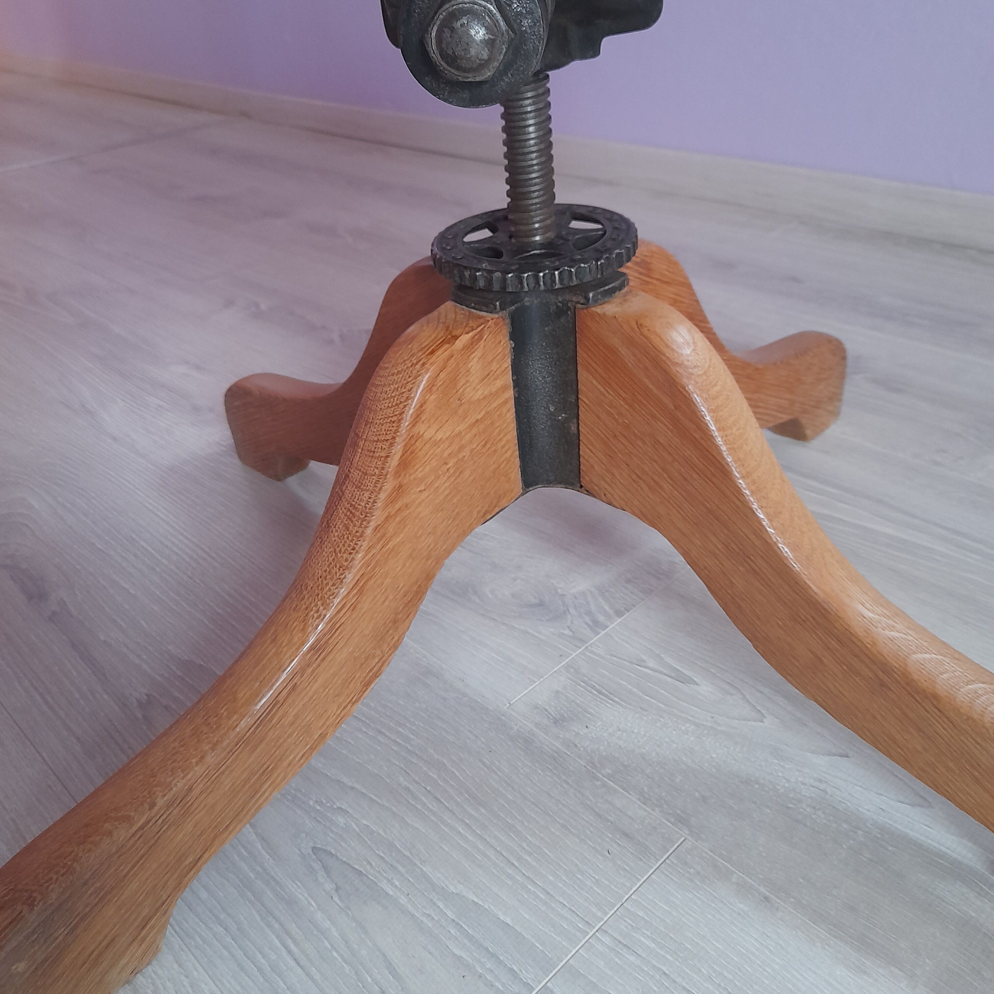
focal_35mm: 30
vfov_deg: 53.6
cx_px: 498
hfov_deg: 54.0
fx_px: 975
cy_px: 396
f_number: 2
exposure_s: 1/25
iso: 400
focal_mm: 4.6
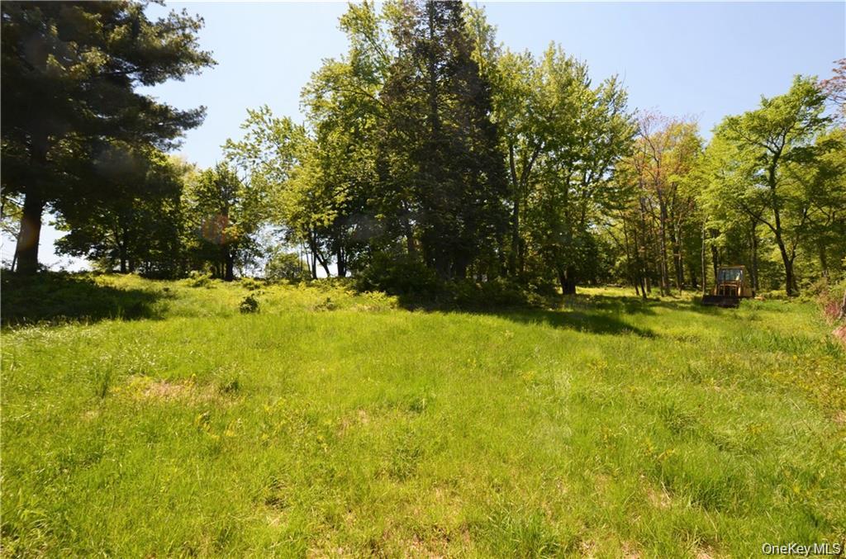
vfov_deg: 77.0
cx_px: 423
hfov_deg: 100.5
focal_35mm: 15
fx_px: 352
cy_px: 280
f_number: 8
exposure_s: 1/200
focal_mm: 10
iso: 100
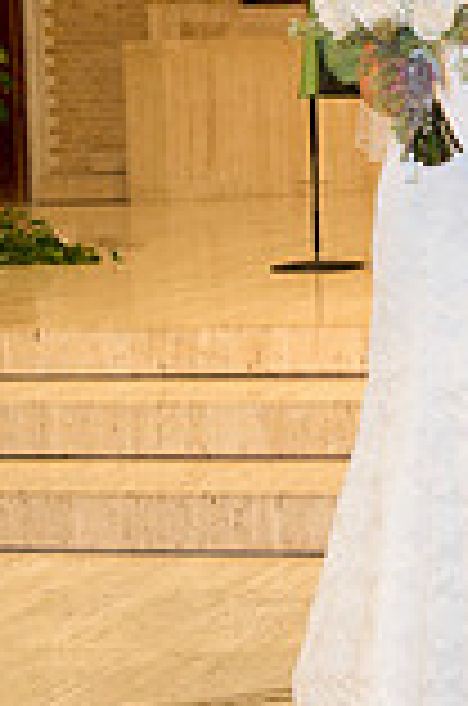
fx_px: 2135
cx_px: 668
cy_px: 139
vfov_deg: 18.6
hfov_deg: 12.0
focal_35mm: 109
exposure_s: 1/80
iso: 1600
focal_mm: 38
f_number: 5
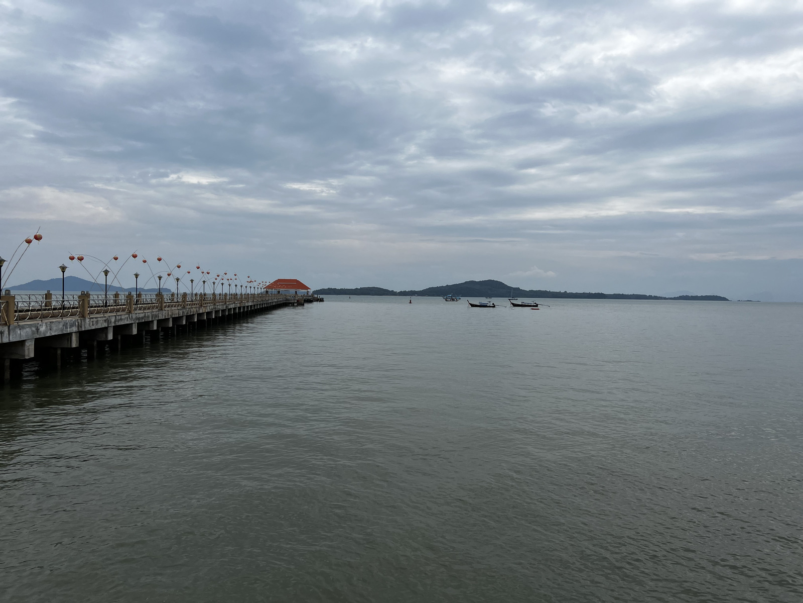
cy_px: 302
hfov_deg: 67.3
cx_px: 402
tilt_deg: -1.1
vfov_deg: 53.1
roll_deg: -0.6
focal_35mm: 26
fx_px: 603
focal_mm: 5.7
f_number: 1.5
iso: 50
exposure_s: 1/5319
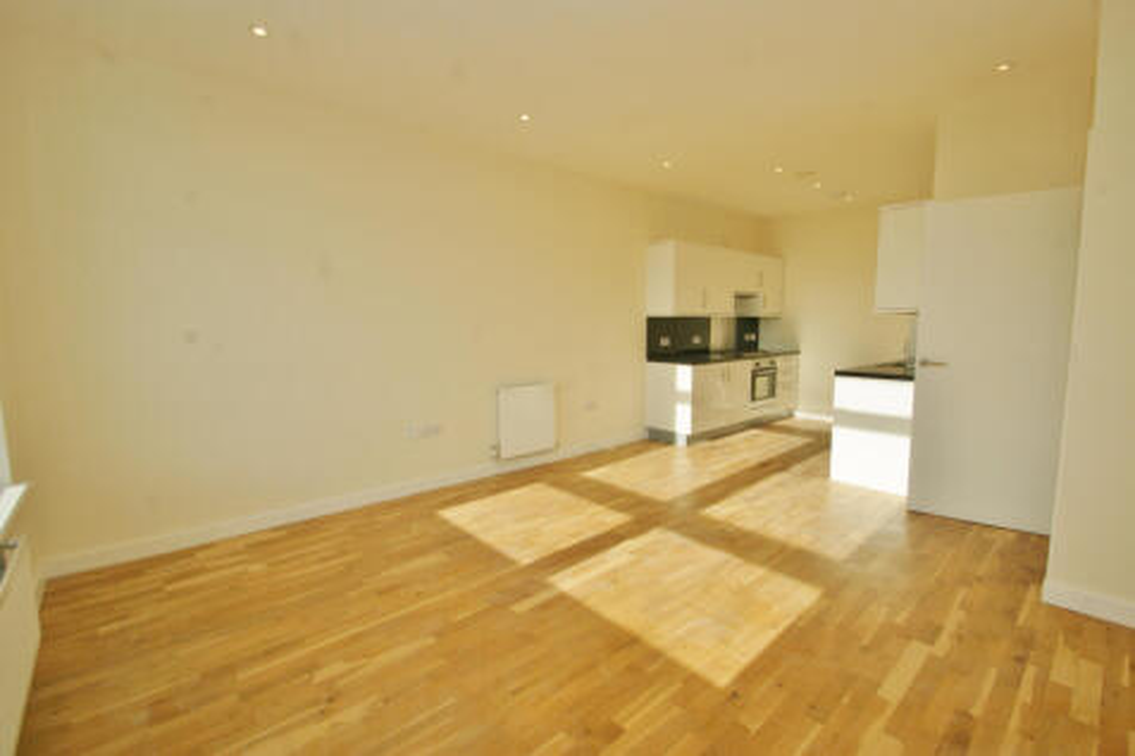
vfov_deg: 77.3
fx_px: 473
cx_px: 568
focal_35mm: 15
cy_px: 378
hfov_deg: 100.4
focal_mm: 10
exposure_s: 1/125
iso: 100
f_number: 10
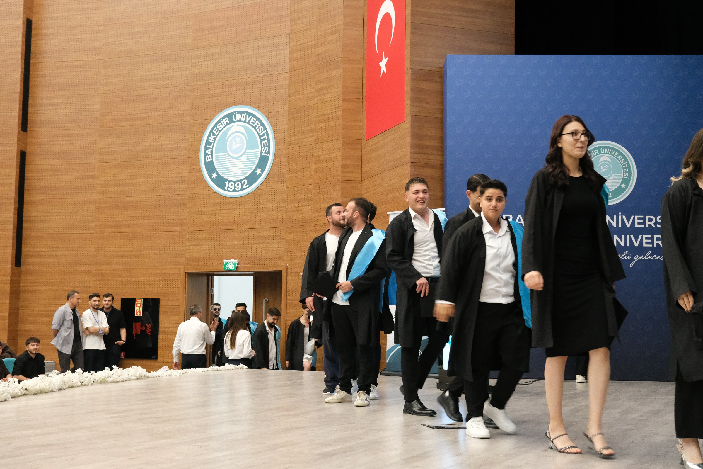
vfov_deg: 30.5
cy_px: 234
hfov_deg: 44.5
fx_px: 859
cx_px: 352
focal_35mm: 44
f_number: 4.5
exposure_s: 1/75
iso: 6400
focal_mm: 29.2
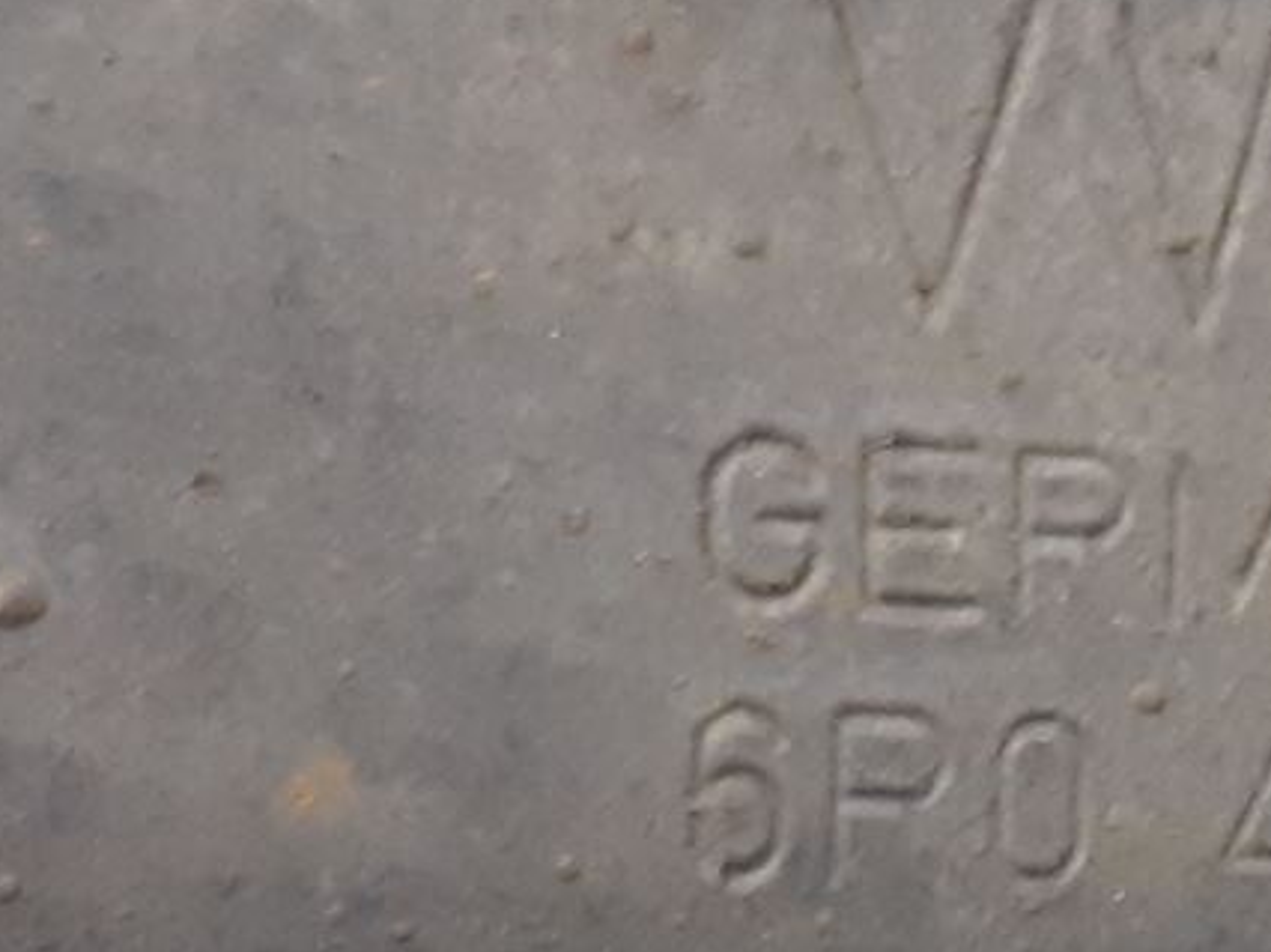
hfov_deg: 15.2
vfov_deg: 11.7
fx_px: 4587
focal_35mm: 125
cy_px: 934
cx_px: 1507
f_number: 1.7
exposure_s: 1/25
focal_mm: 3.93
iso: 250
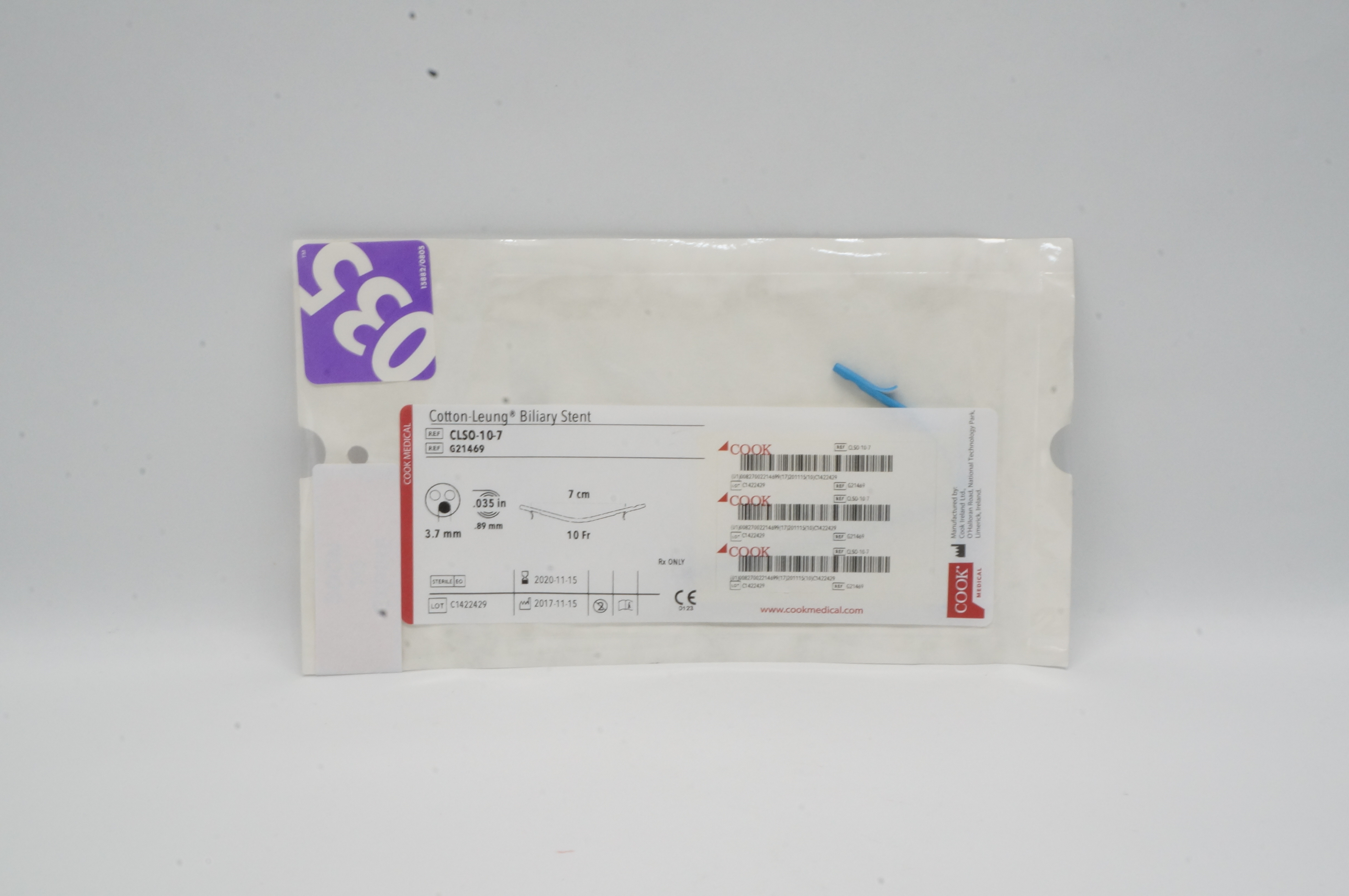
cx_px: 674
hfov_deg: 34.2
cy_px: 448
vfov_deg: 23.1
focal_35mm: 58
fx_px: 2190
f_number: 29
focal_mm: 39
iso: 800
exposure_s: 1/6
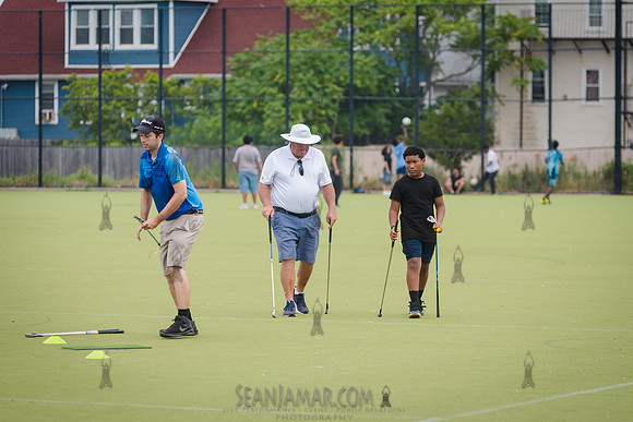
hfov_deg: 10.7
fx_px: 3394
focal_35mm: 193
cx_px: 358
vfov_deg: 7.1
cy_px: 194
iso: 250
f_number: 4
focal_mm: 155
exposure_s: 1/800
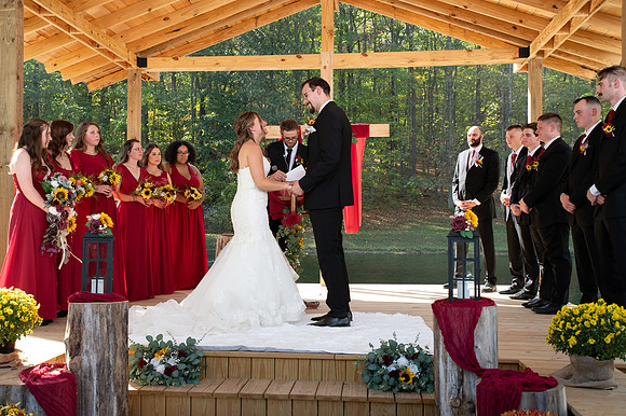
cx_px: 299
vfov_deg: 34.6
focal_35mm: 38
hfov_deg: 50.1
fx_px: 669
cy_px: 211
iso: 320
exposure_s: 1/200
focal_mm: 36
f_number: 4.5
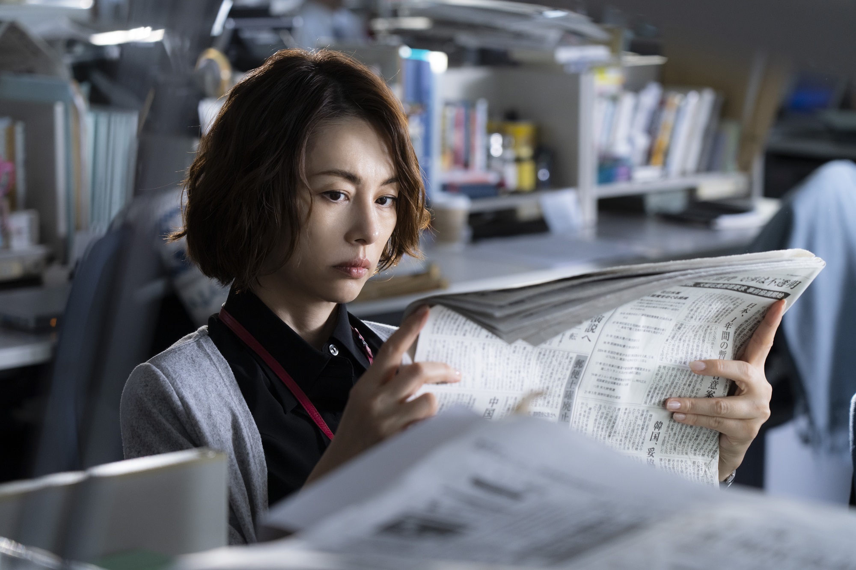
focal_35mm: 105
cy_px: 285
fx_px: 2496
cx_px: 428
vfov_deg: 13.0
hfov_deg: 19.5
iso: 1250
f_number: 5
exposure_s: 1/160
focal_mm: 105
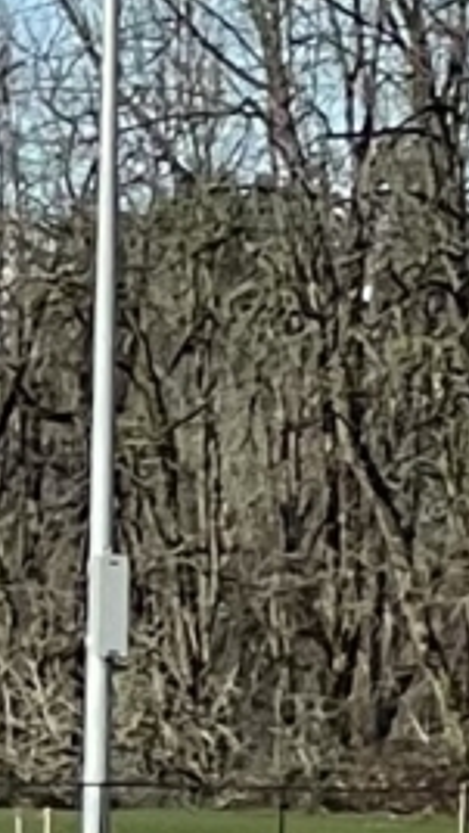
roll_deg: -1.5
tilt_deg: +3.9
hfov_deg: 2.2
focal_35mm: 542
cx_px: -1447
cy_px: 239
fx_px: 11968
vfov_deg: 4.0
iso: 25
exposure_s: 1/1497
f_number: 2
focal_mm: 6
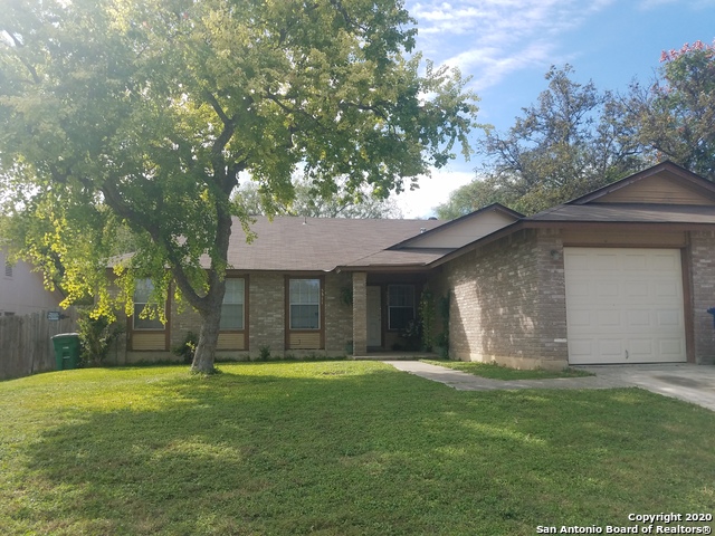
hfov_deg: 67.3
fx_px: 537
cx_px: 358
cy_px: 268
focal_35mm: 26
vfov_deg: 53.1
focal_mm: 4.2
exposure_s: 1/1364
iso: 50
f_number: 1.7
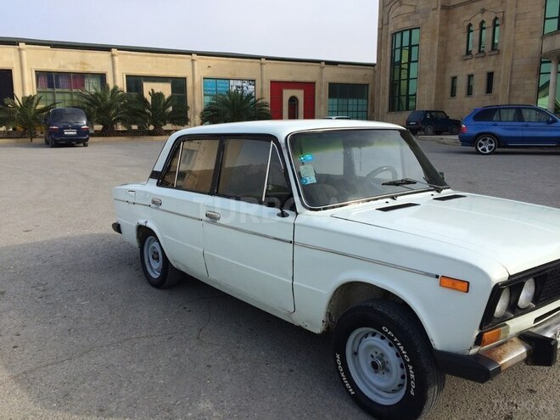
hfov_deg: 61.7
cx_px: 280
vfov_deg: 48.2
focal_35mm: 29
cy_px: 210
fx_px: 469
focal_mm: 4.15
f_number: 2.2
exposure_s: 1/1282
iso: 32
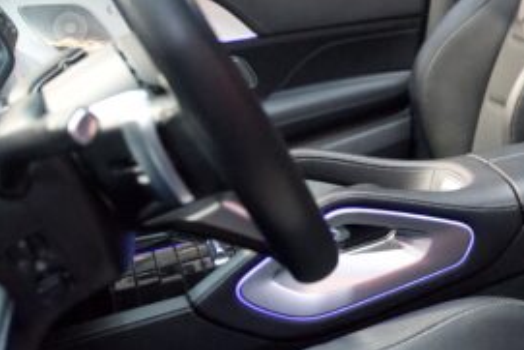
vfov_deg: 20.0
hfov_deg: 26.1
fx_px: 990
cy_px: 139
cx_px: 646
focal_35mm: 68
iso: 6400
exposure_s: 1/80
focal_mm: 24
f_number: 2.8
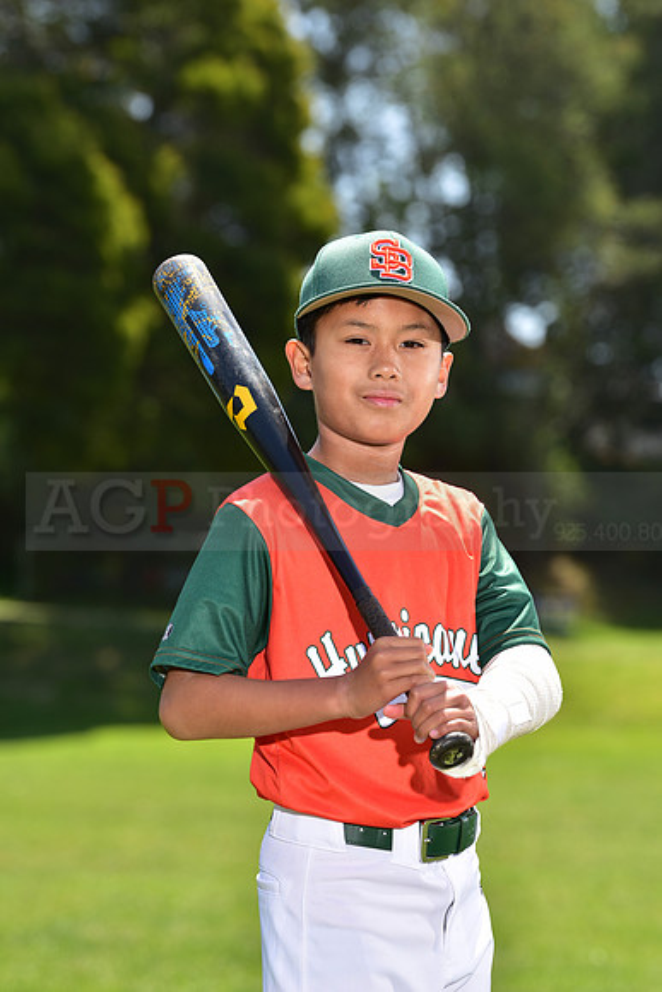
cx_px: 331
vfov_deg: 13.7
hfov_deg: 9.2
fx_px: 4135
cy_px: 496
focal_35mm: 150
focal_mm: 150
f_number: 5.6
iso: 80
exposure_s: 1/200
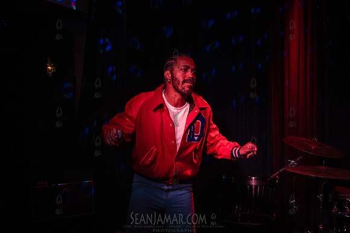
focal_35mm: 48
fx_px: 466
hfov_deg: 41.1
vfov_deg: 28.0
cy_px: 116
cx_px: 175
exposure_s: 1/160
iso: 12800
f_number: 5
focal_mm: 48
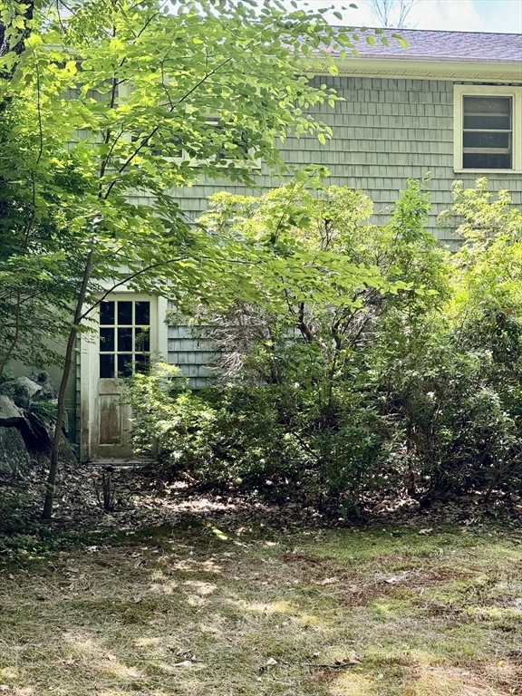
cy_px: 348
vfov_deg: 39.7
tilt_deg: +1.7
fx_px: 965
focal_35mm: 48
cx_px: 261
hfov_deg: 30.3
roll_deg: +0.0
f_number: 1.78
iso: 64
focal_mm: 6.76
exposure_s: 1/204
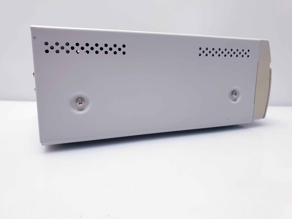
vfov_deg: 53.1
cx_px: 146
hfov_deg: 67.3
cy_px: 110
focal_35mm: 26
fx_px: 219
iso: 80
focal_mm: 4.3
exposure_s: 1/100
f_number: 2.4
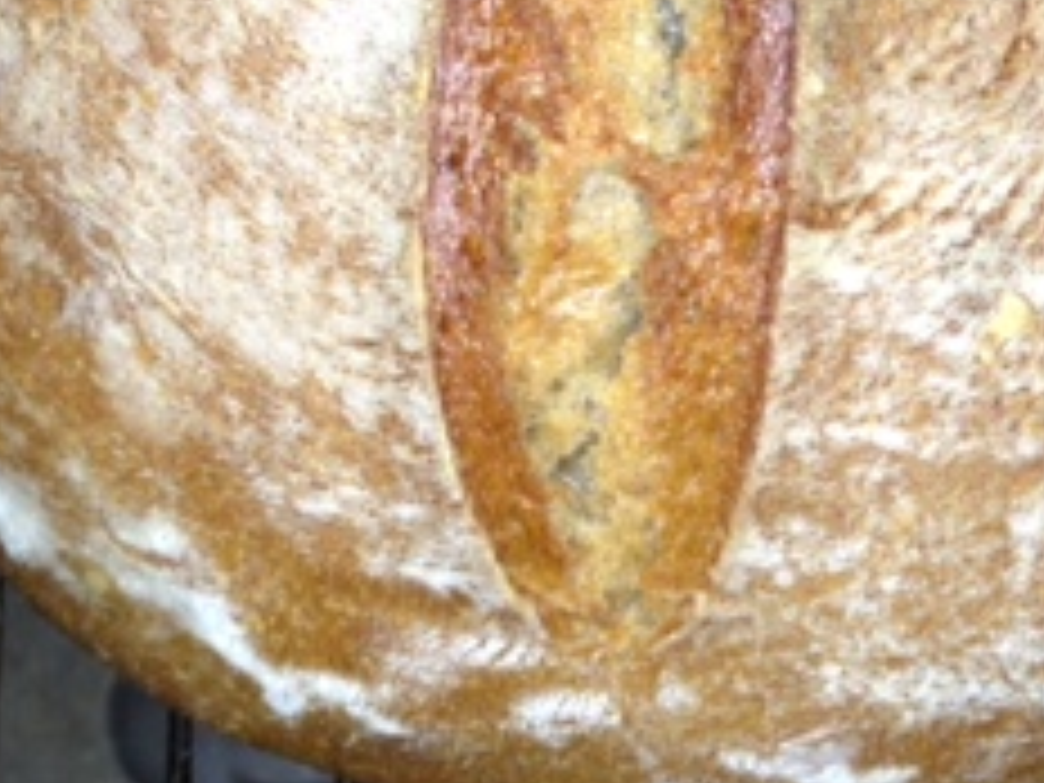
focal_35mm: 91
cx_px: 572
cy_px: -72
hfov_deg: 21.5
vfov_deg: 15.8
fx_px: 2745
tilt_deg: -55.6
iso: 50
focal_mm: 4.12
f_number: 2.4
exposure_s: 1/27
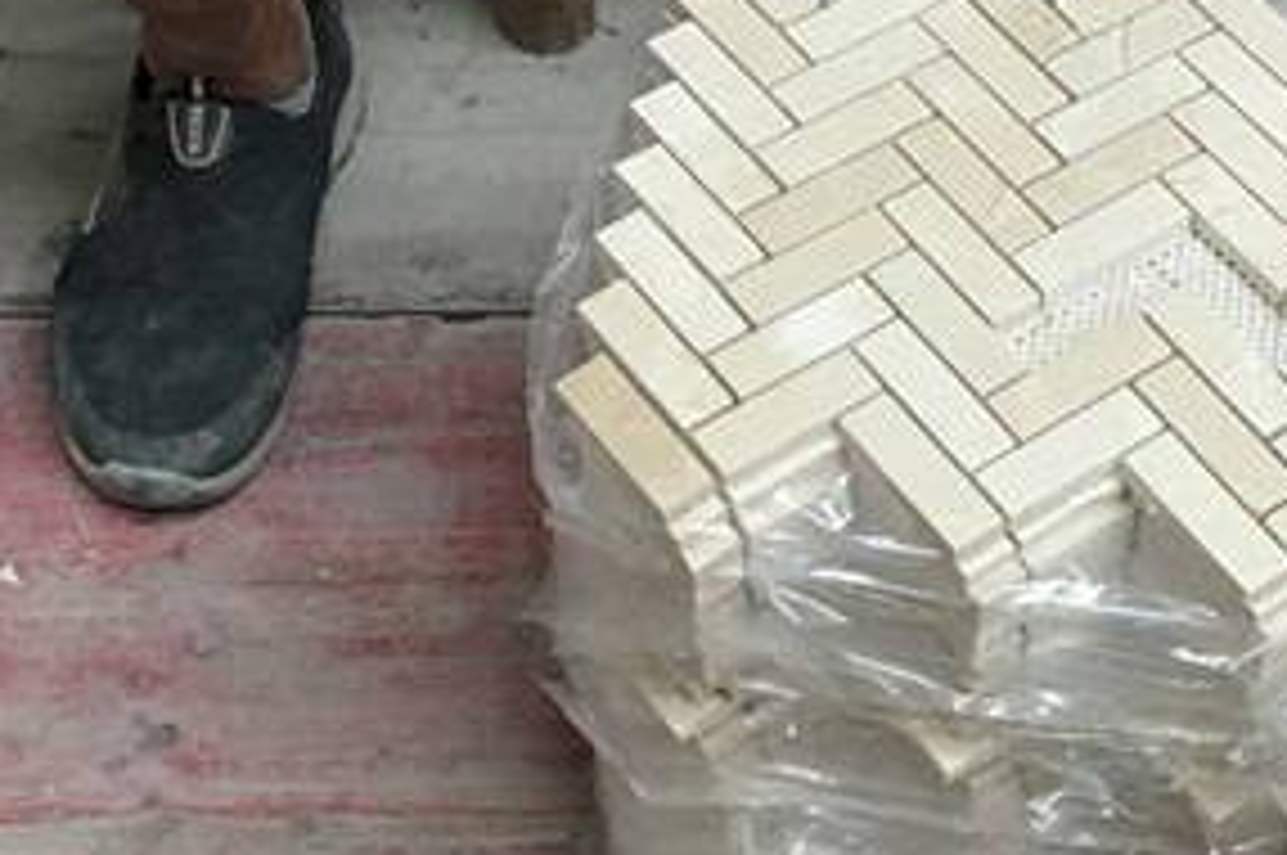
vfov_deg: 14.3
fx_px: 3392
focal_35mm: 95
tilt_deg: -53.7
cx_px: 819
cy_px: 587
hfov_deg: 21.4
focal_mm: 4.15
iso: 80
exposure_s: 1/33
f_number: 2.2
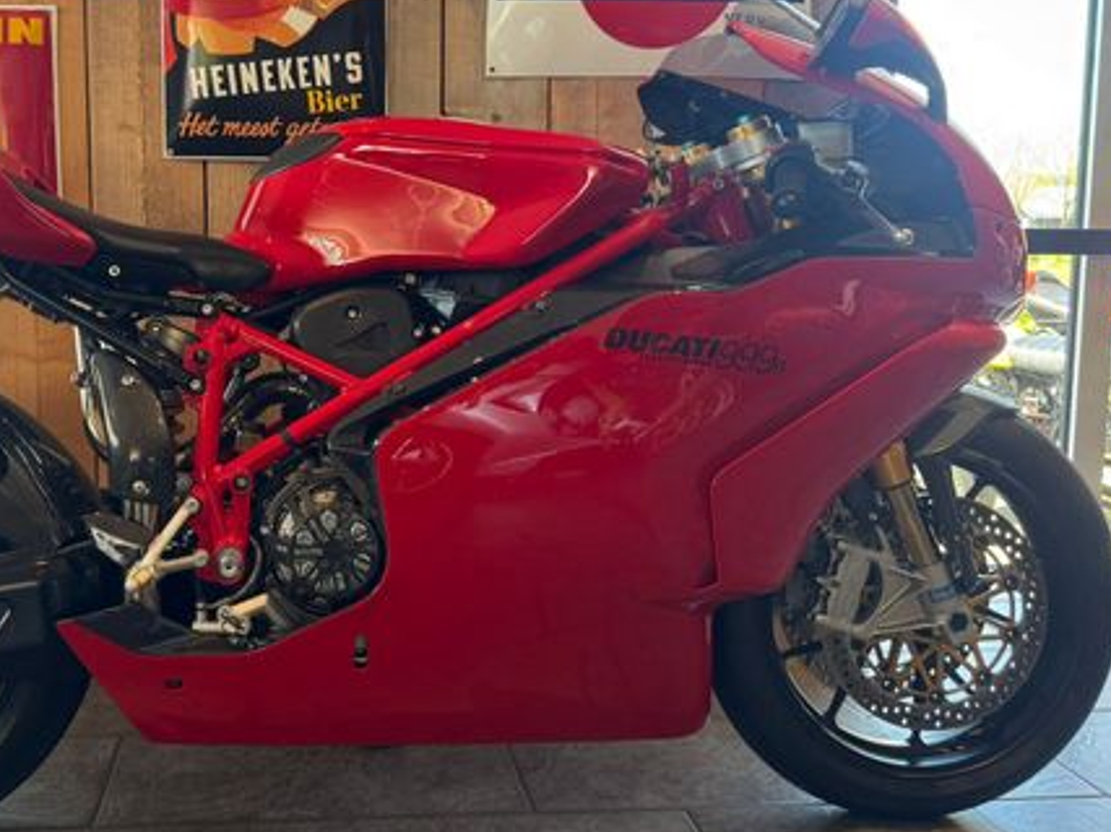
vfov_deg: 39.5
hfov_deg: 50.6
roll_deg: -0.2
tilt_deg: -6.0
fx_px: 1155
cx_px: 390
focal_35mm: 36
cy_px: 354
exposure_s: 1/121
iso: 160
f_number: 1.78
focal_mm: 6.76
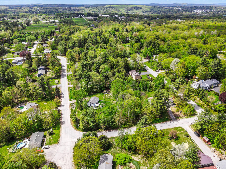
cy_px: 84
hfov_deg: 71.6
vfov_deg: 56.8
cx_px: 113
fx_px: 157
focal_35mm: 24
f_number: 2.8
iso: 200
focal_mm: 4.5
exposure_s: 1/1000
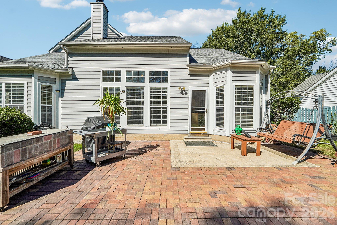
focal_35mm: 15
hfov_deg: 100.4
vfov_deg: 77.3
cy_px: 112
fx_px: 140
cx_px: 168
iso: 100
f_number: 8
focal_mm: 10
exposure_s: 1/250
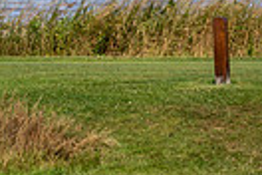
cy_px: -218
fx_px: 6724
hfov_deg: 2.2
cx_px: -229
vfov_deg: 1.5
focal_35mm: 924
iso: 250
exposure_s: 1/2000
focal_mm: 200
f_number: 7.1
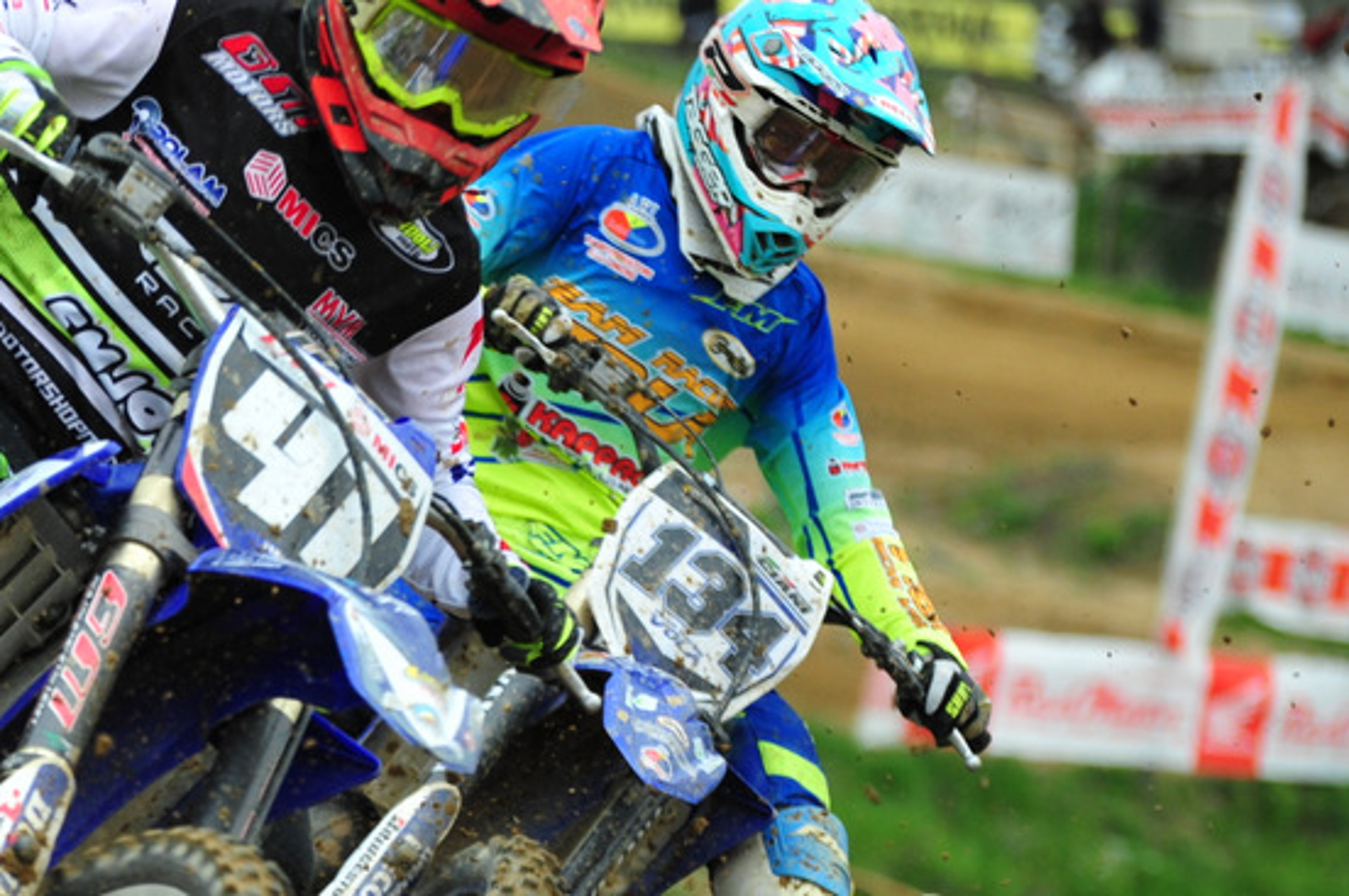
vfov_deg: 4.1
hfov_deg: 6.1
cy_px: 758
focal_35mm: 337
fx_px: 12617
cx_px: 152
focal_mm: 155
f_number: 4.8
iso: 1000
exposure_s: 1/1000
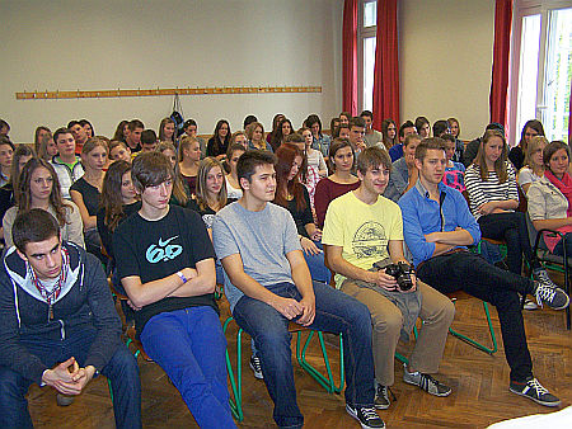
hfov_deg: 49.0
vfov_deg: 37.8
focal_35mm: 38
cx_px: 286
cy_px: 214
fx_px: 628
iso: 160
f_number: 2.8
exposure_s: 1/40
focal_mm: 6.3
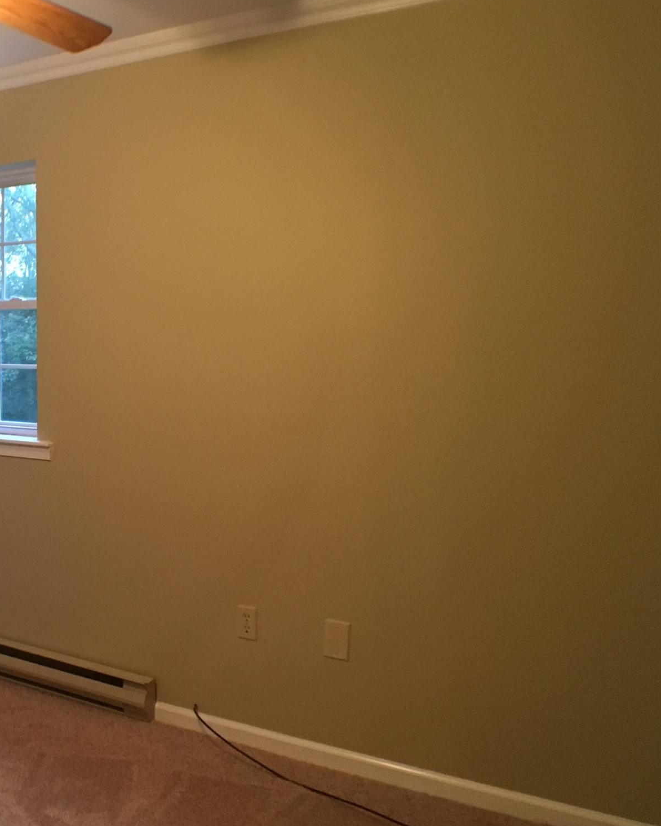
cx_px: -31
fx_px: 1394
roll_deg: +0.0
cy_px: 438
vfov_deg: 33.0
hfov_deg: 25.1
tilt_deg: -4.7
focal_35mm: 57
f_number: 2.2
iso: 200
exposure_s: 1/24
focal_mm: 4.15
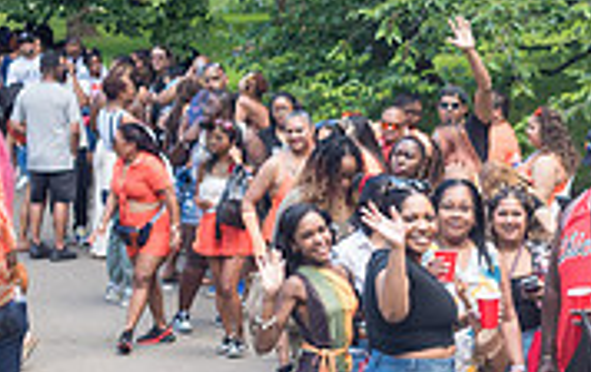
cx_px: 641
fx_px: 1872
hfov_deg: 17.4
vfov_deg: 11.3
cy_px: 284
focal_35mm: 116
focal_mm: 35
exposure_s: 1/250
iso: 400
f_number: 3.5
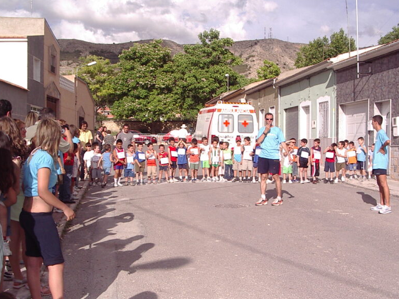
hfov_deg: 40.3
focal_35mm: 47
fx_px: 542
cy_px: 177
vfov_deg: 30.8
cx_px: 232
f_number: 4.8
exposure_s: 1/500
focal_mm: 5.8
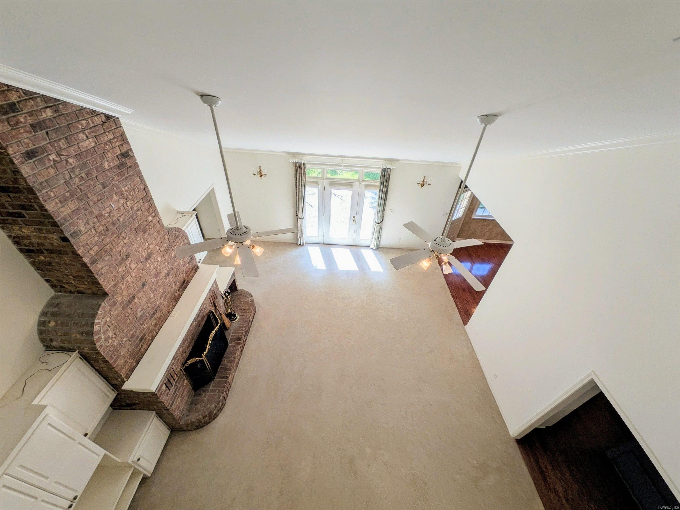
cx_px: 340
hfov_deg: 102.1
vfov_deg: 85.7
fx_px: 275
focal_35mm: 14
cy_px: 255
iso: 50
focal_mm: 1.85
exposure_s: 1/278
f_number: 2.2
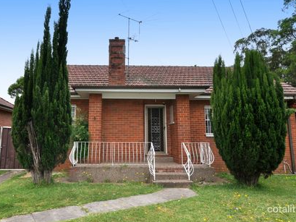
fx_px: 184
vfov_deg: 62.1
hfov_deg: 77.5
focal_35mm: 22
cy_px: 111
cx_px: 143
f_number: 11
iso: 200
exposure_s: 1/200
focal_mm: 13
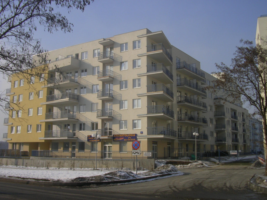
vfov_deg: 37.7
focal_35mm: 38
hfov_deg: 49.0
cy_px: 100
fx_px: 293
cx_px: 134
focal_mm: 5.8
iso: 50
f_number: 4.1
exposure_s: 1/800
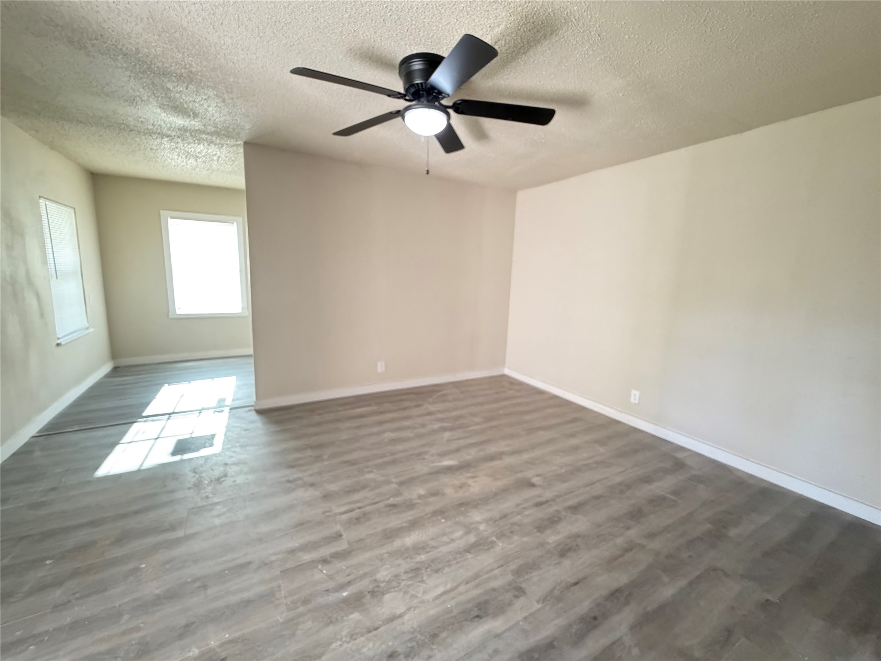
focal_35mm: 14
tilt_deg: -9.7
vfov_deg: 85.7
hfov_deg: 102.1
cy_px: 330
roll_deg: -1.1
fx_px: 356
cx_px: 440
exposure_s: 1/60
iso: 800
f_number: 2.2
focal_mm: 2.22
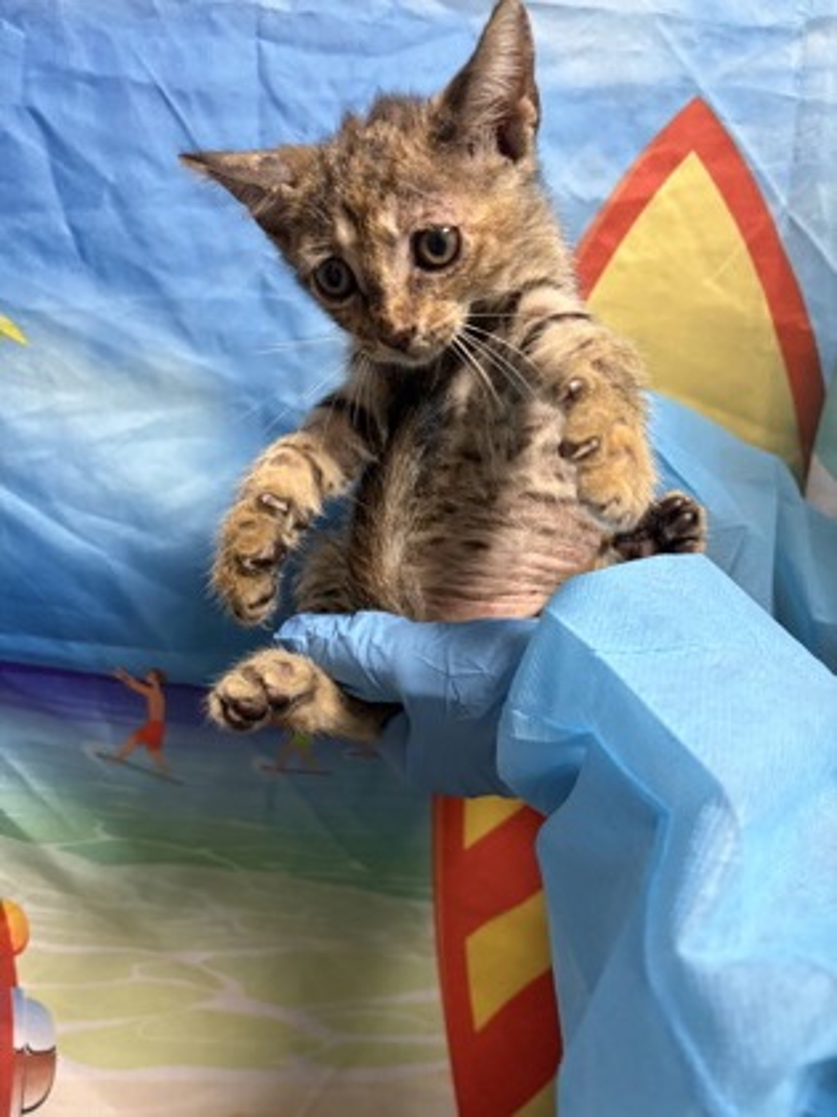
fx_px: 838
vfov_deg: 67.3
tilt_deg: -11.7
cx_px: 418
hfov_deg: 53.1
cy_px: 558
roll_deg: -2.8
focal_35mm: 26
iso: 320
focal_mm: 5.96
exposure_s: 1/60
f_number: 1.6
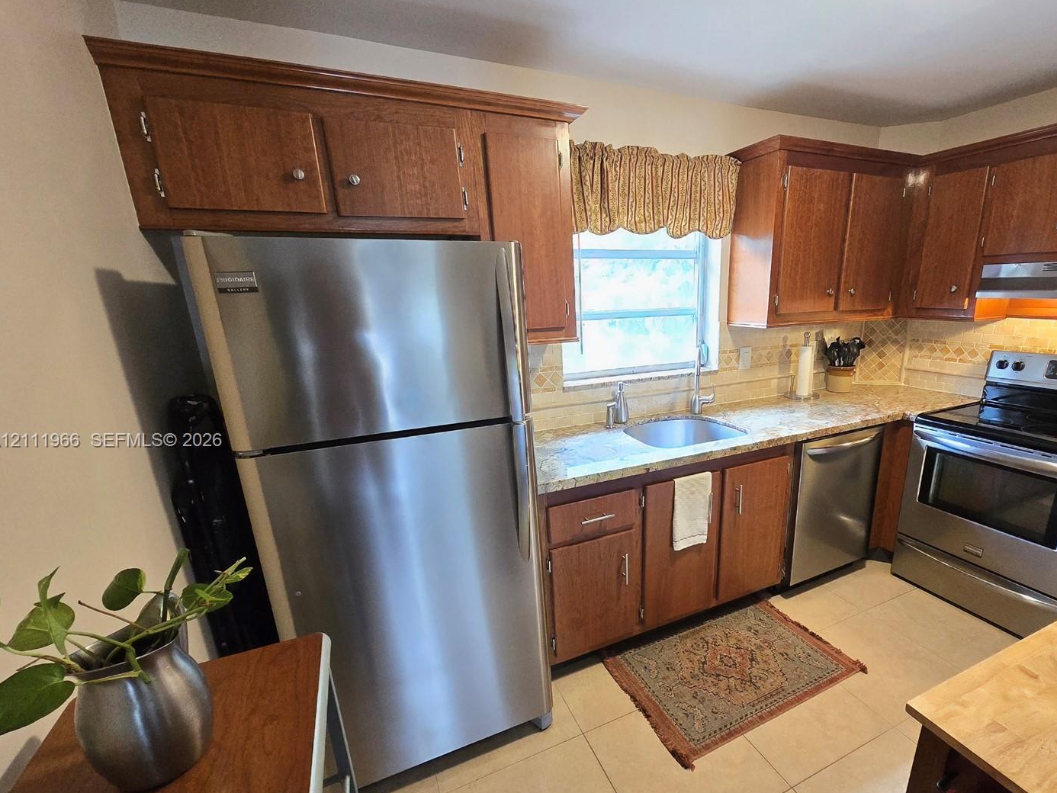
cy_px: 442
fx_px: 458
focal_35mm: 15
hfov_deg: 97.7
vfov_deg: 81.4
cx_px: 595
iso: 640
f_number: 2.2
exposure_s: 1/60.2
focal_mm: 2.2
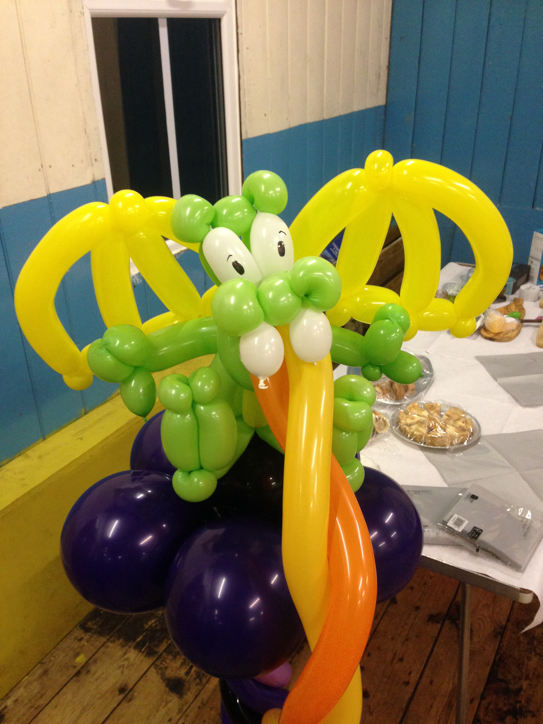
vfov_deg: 55.4
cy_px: 362
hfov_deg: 42.9
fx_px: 690
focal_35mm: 33
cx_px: 272
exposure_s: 1/20
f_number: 2.4
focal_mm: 4.12
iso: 200
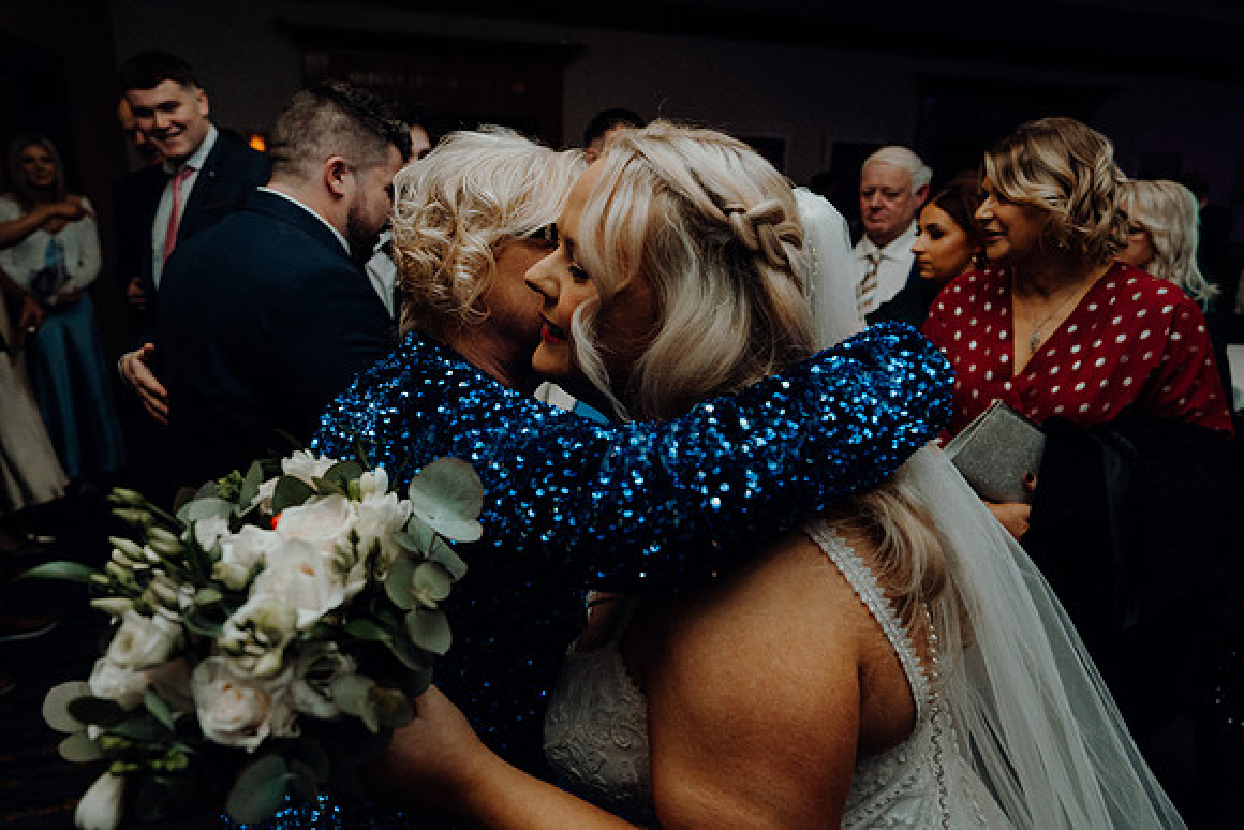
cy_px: 415
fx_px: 829
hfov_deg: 73.7
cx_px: 622
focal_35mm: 24
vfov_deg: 53.2
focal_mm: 24
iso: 2500
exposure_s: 1/160
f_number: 3.5
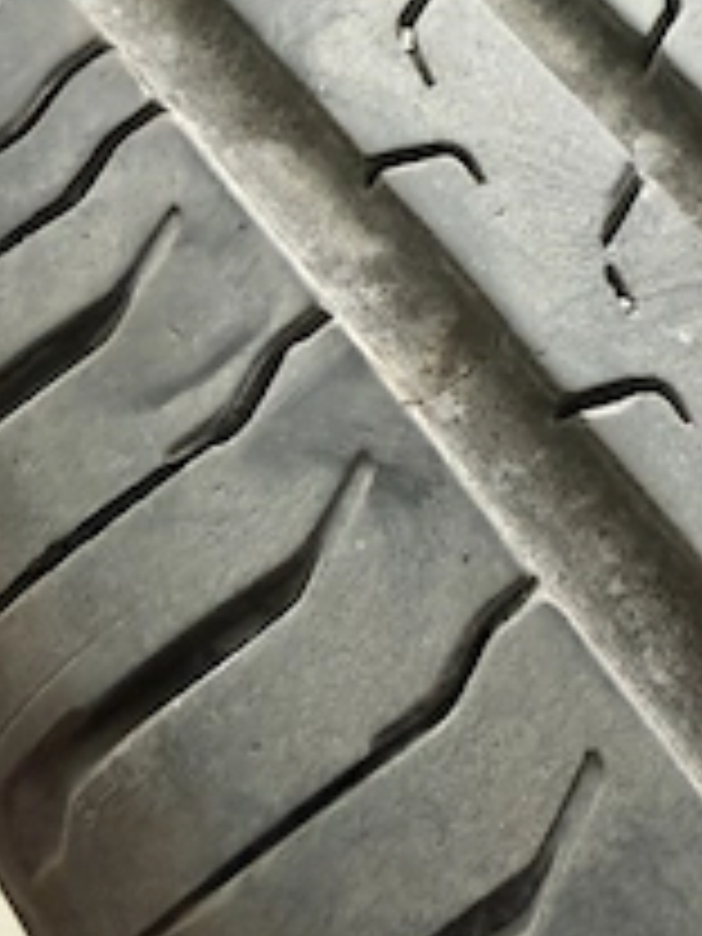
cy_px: 292
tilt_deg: -67.3
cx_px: 598
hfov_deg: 28.3
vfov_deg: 37.7
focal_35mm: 50
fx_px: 1352
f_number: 2.2
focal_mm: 2.22
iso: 500
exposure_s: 1/60
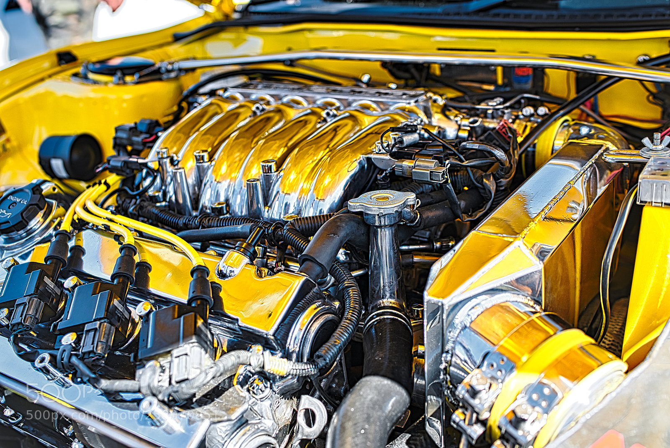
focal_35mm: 35
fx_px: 652
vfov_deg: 37.9
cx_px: 335
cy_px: 224
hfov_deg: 54.4
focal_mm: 35
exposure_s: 1/125
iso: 100
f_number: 2.8
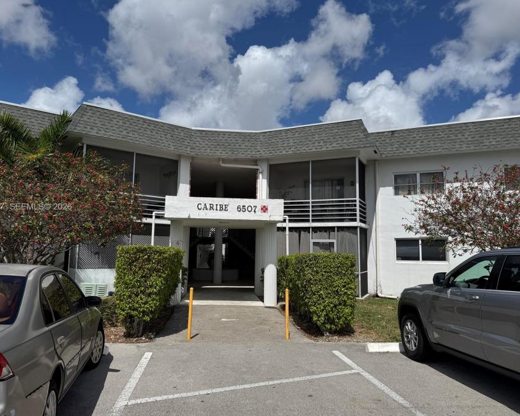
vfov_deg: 54.9
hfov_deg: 66.0
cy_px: 207
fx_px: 400
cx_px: 248
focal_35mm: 26
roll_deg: -0.8
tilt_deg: +7.0
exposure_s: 1/10417
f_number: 1.78
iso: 80
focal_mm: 6.76
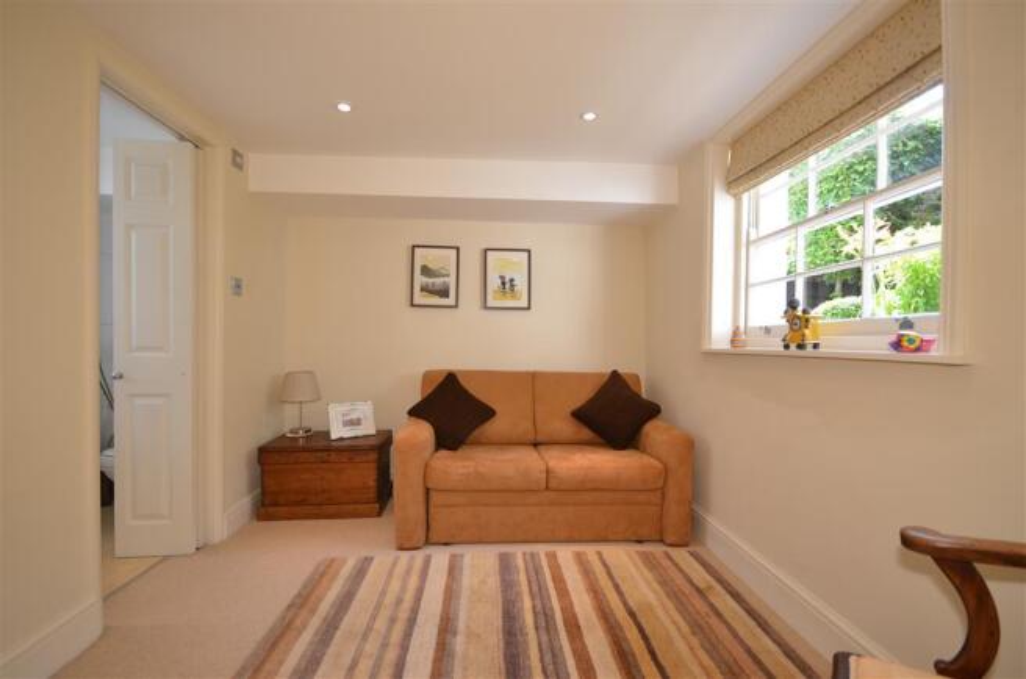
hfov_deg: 100.5
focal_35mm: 15
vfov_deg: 77.0
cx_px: 513
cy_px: 340
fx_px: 426
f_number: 4
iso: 250
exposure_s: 1/60
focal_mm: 10
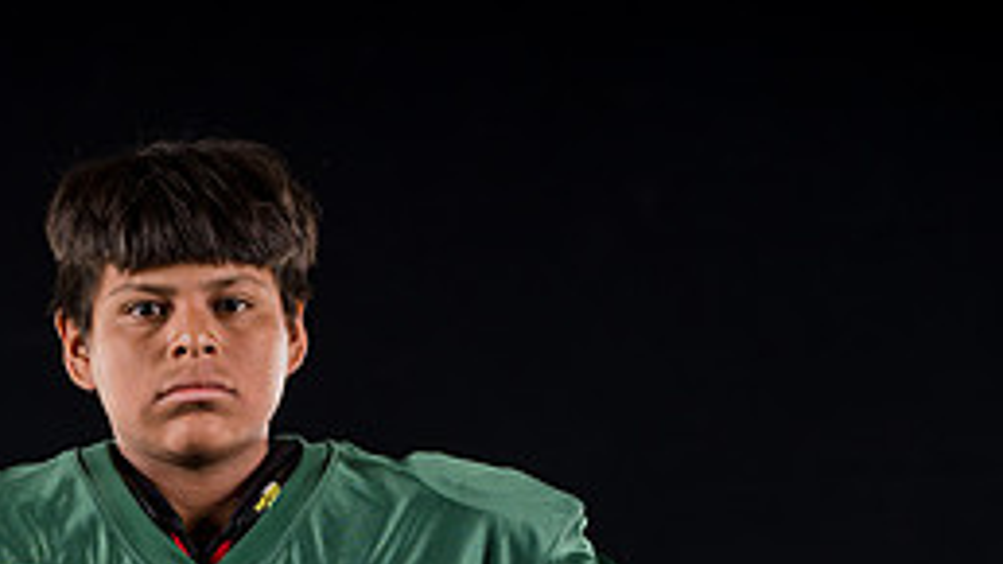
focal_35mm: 309
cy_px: 706
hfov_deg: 7.0
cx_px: 175
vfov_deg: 3.9
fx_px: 8216
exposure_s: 1/160
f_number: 4
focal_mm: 131
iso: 200
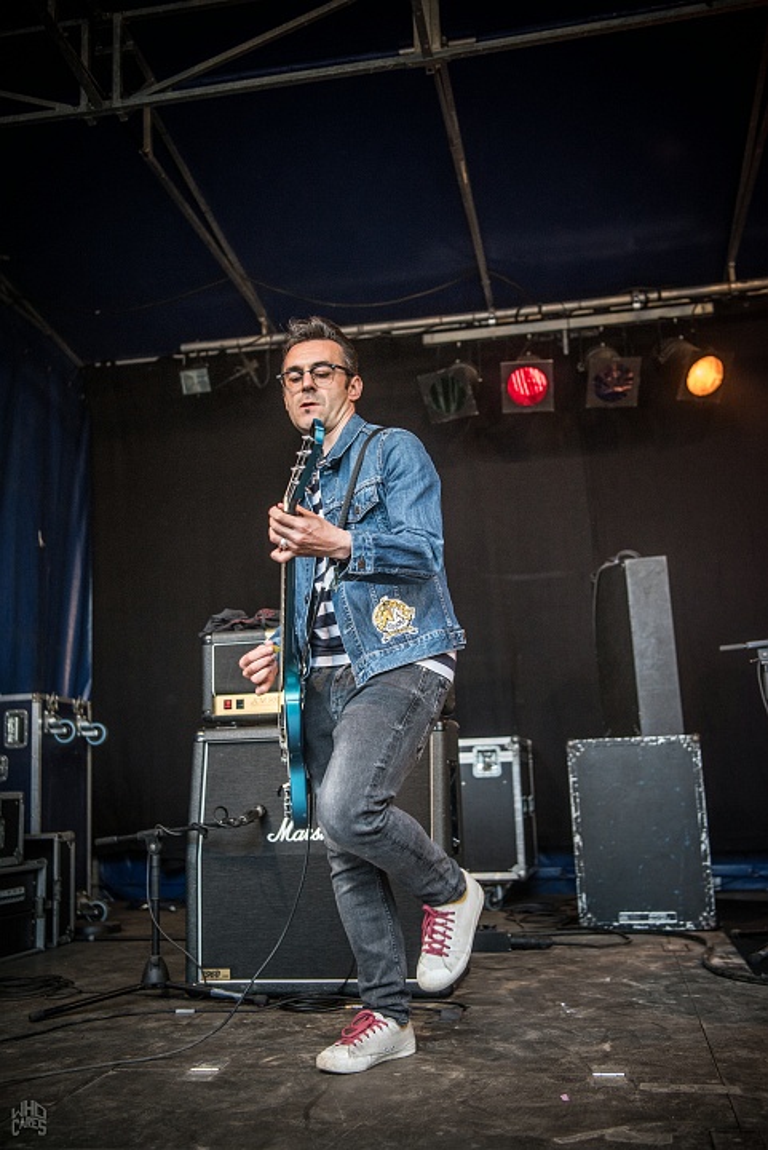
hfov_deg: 36.9
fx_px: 1150
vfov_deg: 53.1
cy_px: 575
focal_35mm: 36
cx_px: 384
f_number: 2.8
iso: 640
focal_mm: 36
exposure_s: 1/125
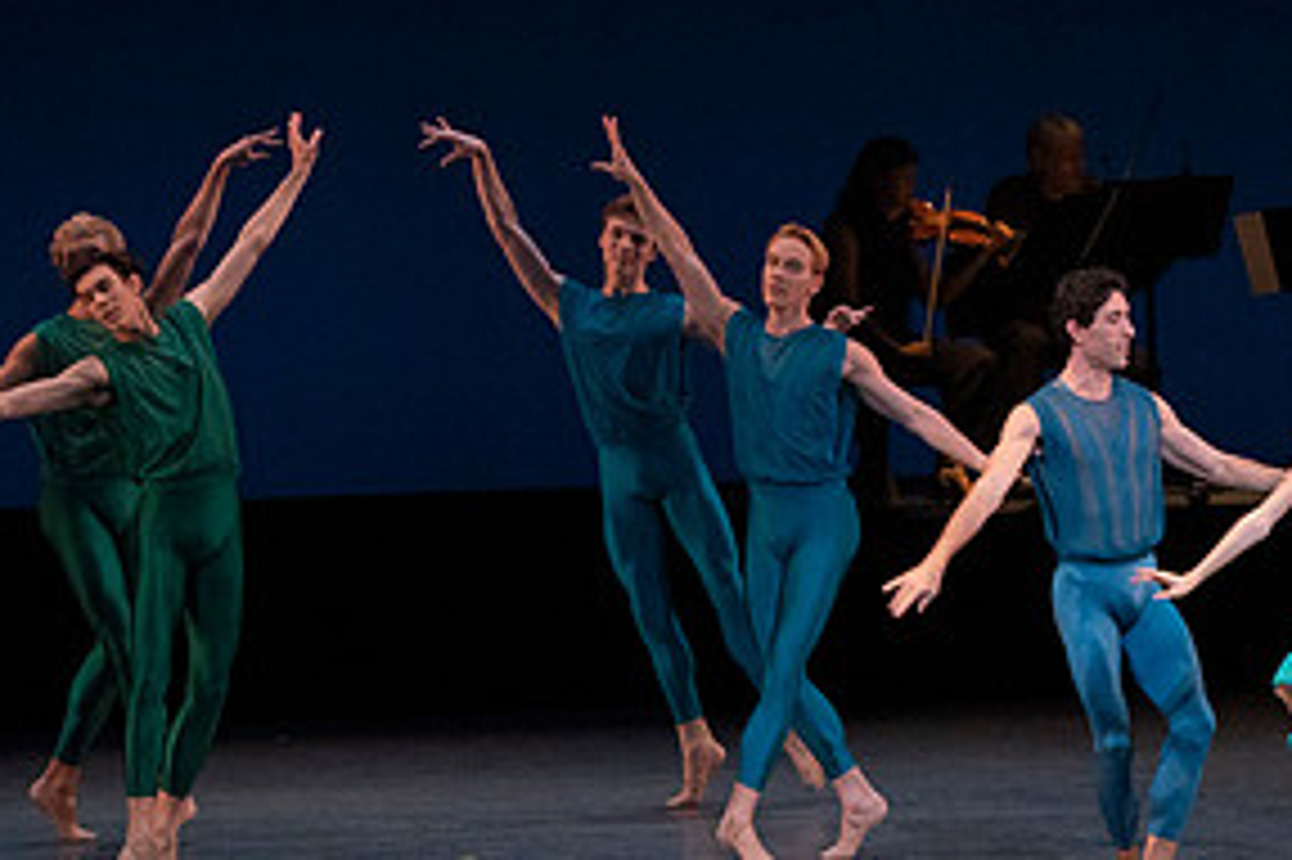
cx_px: 1035
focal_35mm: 374
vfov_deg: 3.7
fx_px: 13414
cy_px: 254
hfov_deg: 5.5
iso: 8000
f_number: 7.1
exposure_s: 1/400
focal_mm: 185
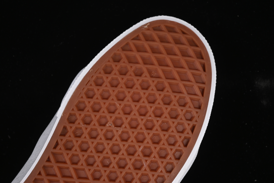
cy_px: 92
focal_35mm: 75
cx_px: 137
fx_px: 571
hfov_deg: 27.0
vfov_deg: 18.2
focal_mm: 50
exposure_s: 1/80
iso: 160
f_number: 7.1
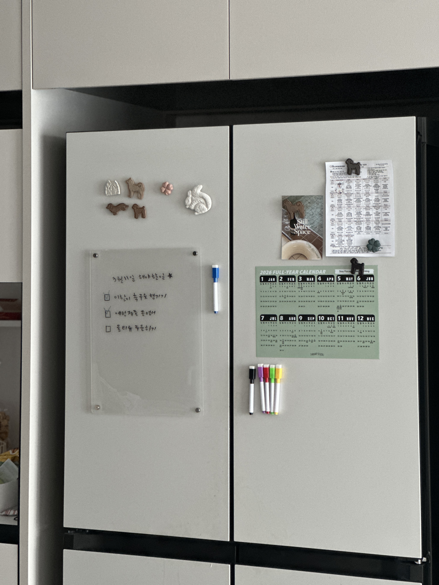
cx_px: 220
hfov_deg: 19.1
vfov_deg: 25.3
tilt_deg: -0.6
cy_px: 292
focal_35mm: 77
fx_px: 1302
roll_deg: -0.4
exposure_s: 1/30
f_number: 2.8
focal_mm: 9
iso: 320
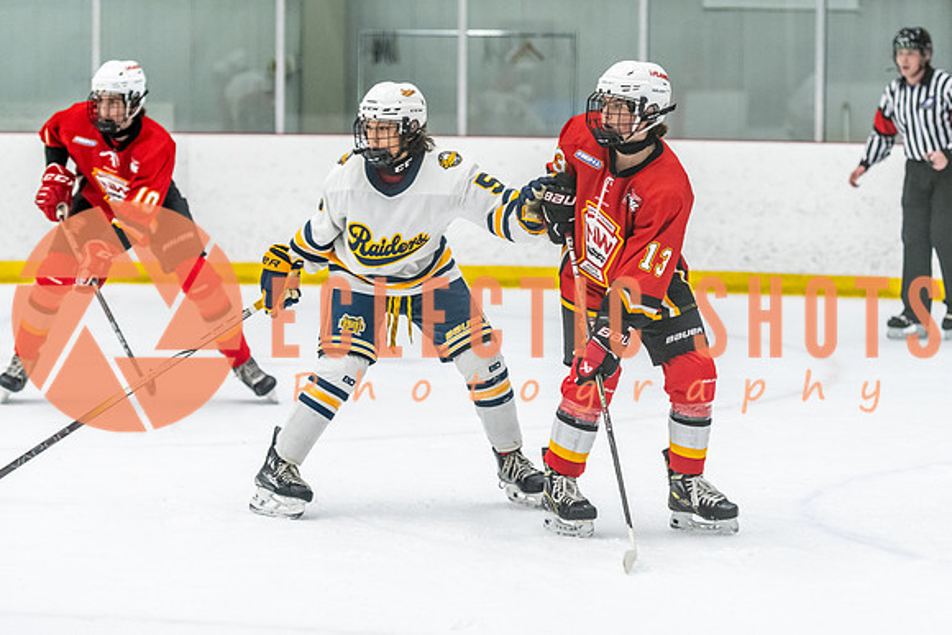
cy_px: 318
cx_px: 623
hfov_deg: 14.0
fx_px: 3878
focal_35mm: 147
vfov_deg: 9.4
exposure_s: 1/800
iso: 3200
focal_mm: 112
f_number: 2.8
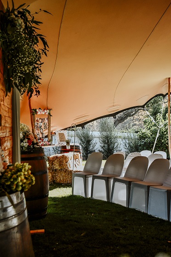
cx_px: 100
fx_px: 342
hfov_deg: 28.0
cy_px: 126
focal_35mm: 48
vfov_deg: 41.1
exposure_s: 1/250
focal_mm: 20
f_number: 5.6
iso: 320
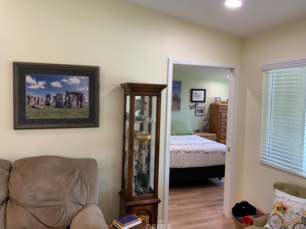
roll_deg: -0.6
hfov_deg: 65.3
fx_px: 239
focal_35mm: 27
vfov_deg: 51.4
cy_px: 113
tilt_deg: -5.6
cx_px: 152
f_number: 1.8
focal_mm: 4.25
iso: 80
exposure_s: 1/60
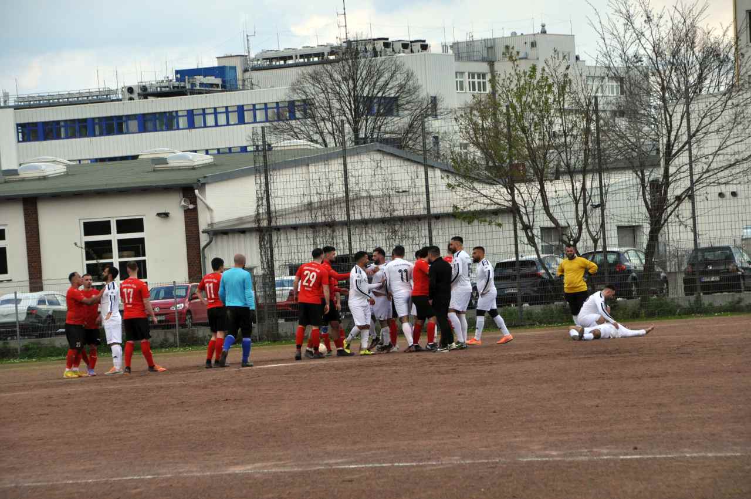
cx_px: 376
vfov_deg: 7.5
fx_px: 3813
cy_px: 250
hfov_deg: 11.2
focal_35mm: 183
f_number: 9
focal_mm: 122
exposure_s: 1/320
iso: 200
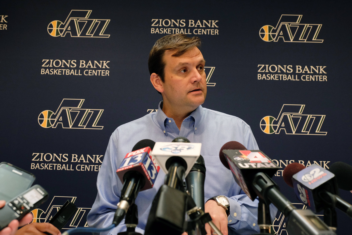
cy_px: 118
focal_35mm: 36
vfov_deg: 36.9
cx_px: 176
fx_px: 352
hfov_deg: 53.1
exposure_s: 1/125
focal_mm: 24.3
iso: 1600
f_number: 4.5
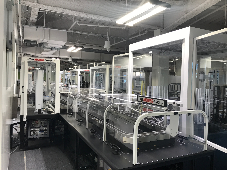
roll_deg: -2.6
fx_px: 184
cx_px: 114
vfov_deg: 49.7
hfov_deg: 63.4
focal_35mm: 28
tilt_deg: -0.7
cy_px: 85
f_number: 1.8
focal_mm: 3.99
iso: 20
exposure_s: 1/60
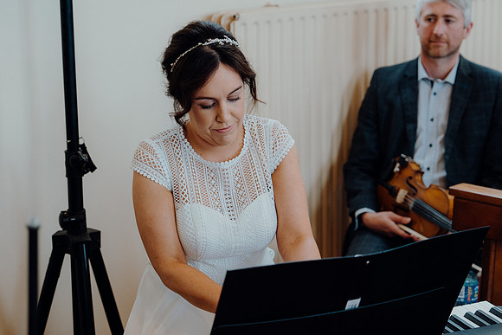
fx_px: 1130
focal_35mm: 81
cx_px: 251
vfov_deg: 16.9
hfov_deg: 25.1
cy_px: 168
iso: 640
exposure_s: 1/200
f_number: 2.8
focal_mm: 54
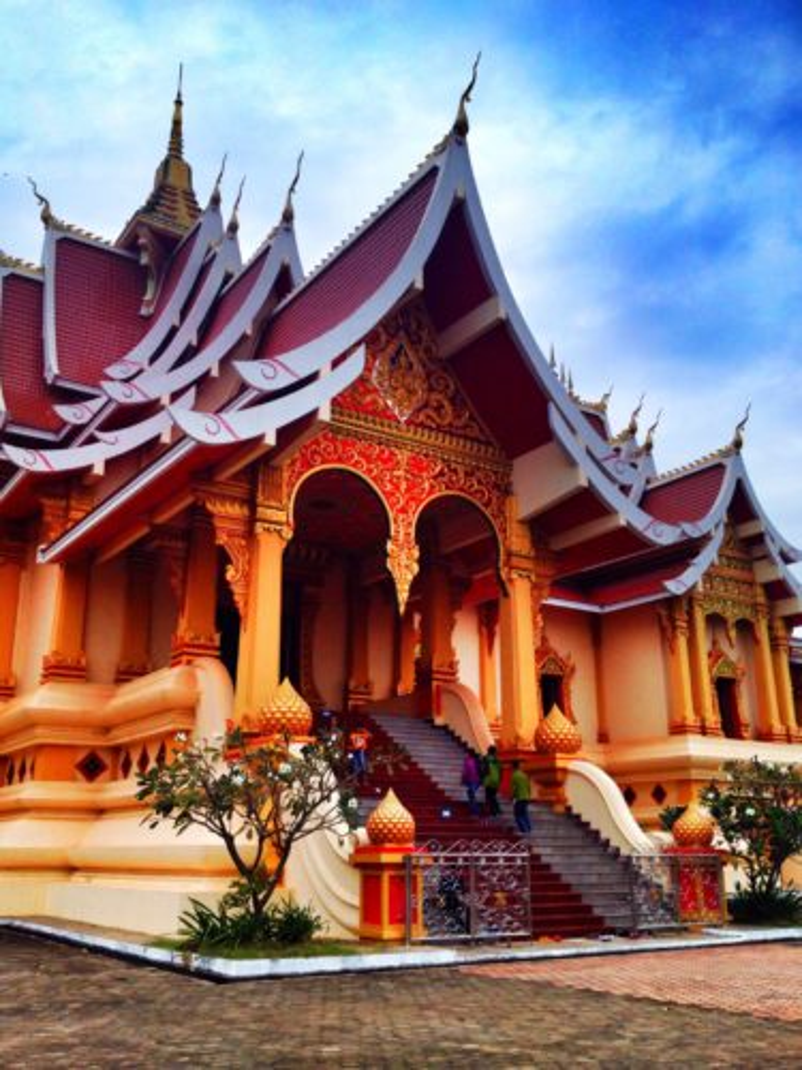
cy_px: 535
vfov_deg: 52.6
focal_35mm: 35
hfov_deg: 40.7
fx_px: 1081
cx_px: 401
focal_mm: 4.28
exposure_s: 1/1727
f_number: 2.4
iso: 50
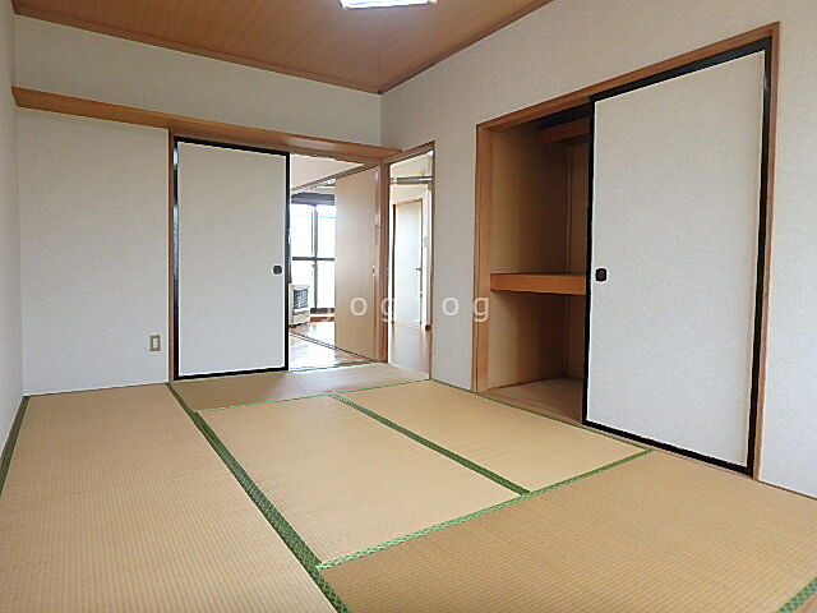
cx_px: 408
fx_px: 496
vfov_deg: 63.4
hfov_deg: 79.0
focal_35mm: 21
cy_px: 306
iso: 200
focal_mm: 3.7
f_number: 3.5
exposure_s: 1/50
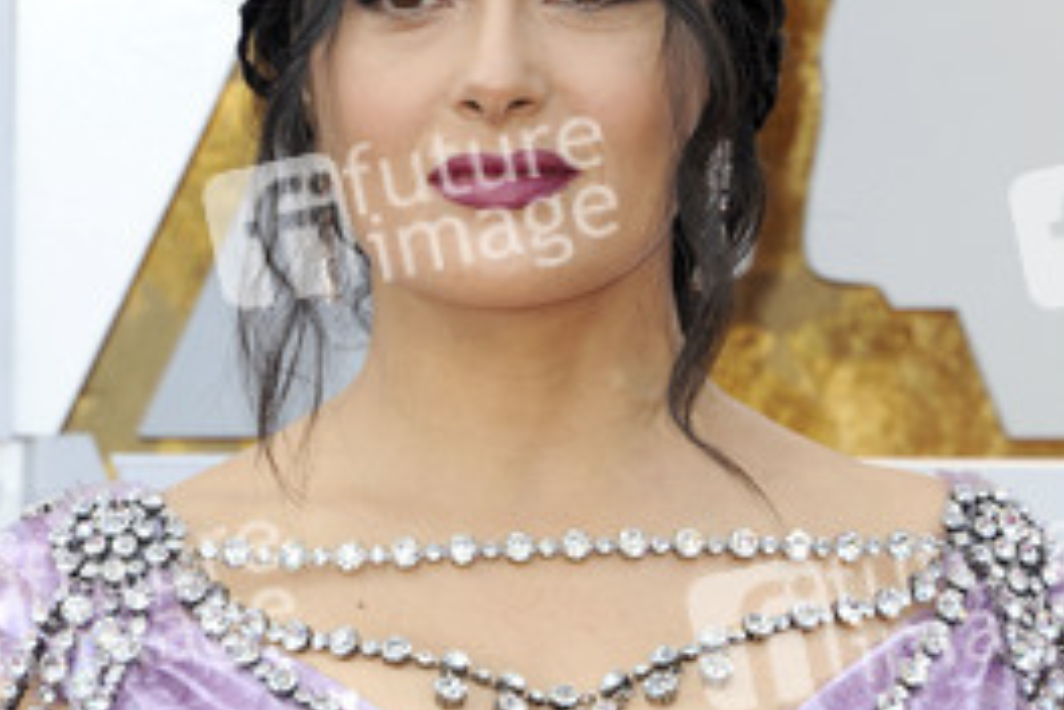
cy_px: 416
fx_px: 13417
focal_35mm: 454
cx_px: 530
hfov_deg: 4.5
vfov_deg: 3.0
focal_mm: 300
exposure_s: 1/250
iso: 1000
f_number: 8
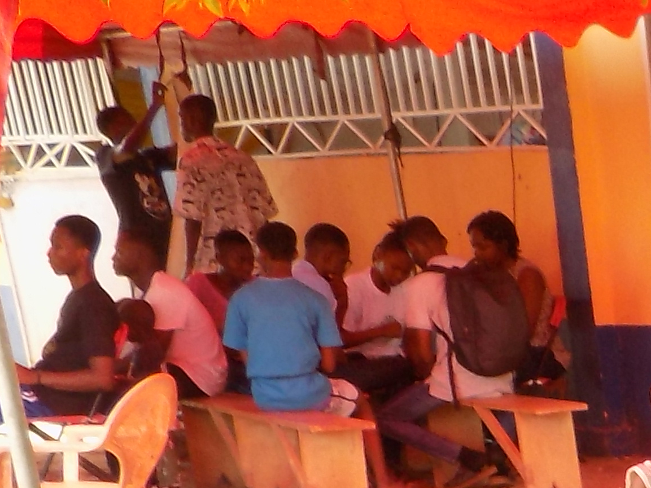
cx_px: 1390
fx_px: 2520
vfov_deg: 10.1
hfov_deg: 12.5
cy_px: 1051
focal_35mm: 134
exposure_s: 1/50
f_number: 3.3
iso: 80
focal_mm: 5.3
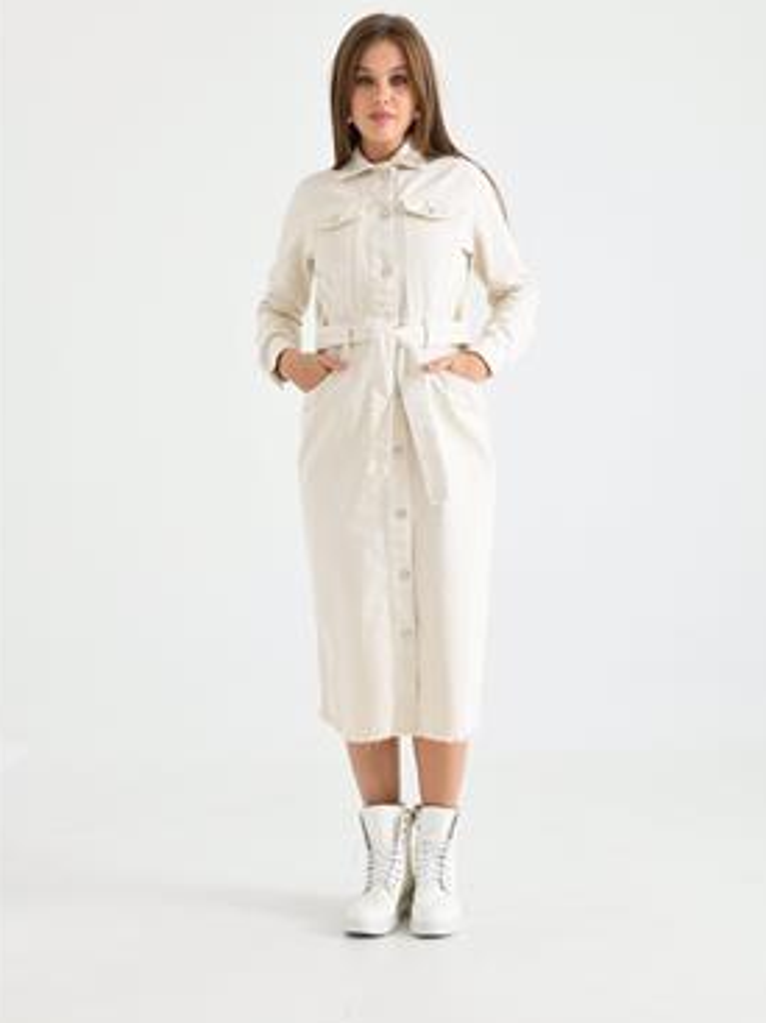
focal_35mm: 66
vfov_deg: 29.4
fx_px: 1948
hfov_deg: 22.2
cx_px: 401
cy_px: 530
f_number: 5.6
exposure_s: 1/125
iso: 100
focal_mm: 56
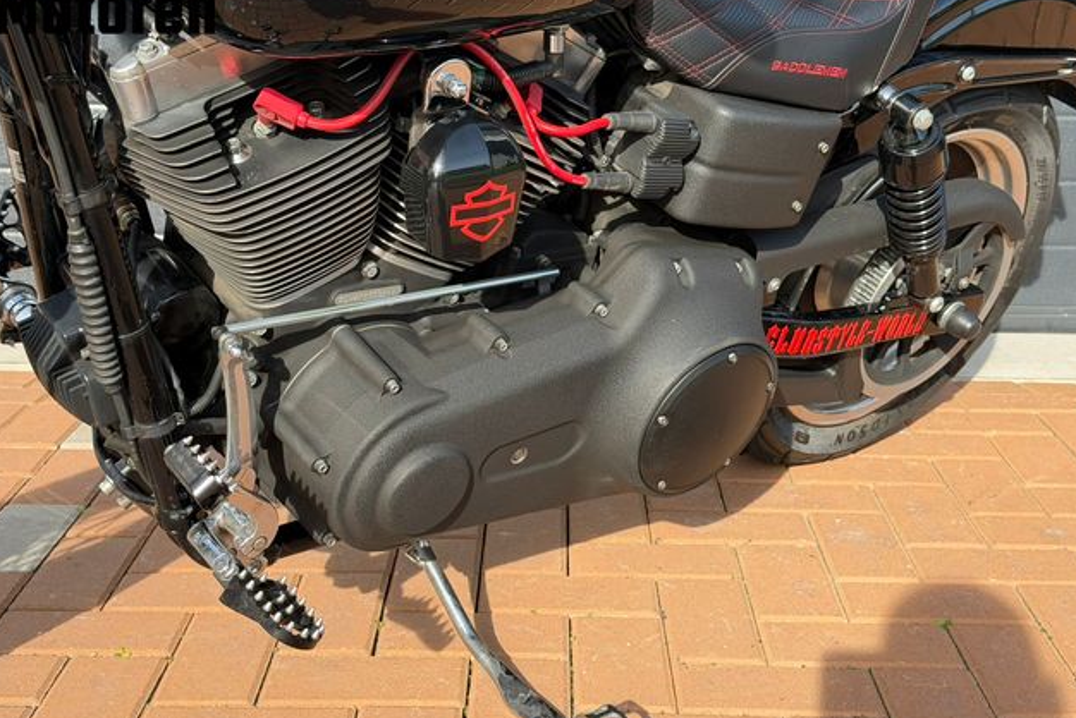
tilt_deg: -11.2
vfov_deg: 26.5
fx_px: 1525
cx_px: 545
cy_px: 332
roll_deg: +0.4
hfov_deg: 38.9
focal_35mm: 51
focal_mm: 6.76
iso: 64
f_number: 1.78
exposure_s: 1/1027
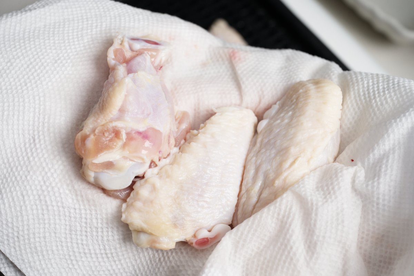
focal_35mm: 57
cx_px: 207
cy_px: 138
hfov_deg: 35.1
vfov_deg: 23.8
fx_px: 655
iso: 1000
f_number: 8
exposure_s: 1/1600
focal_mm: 57
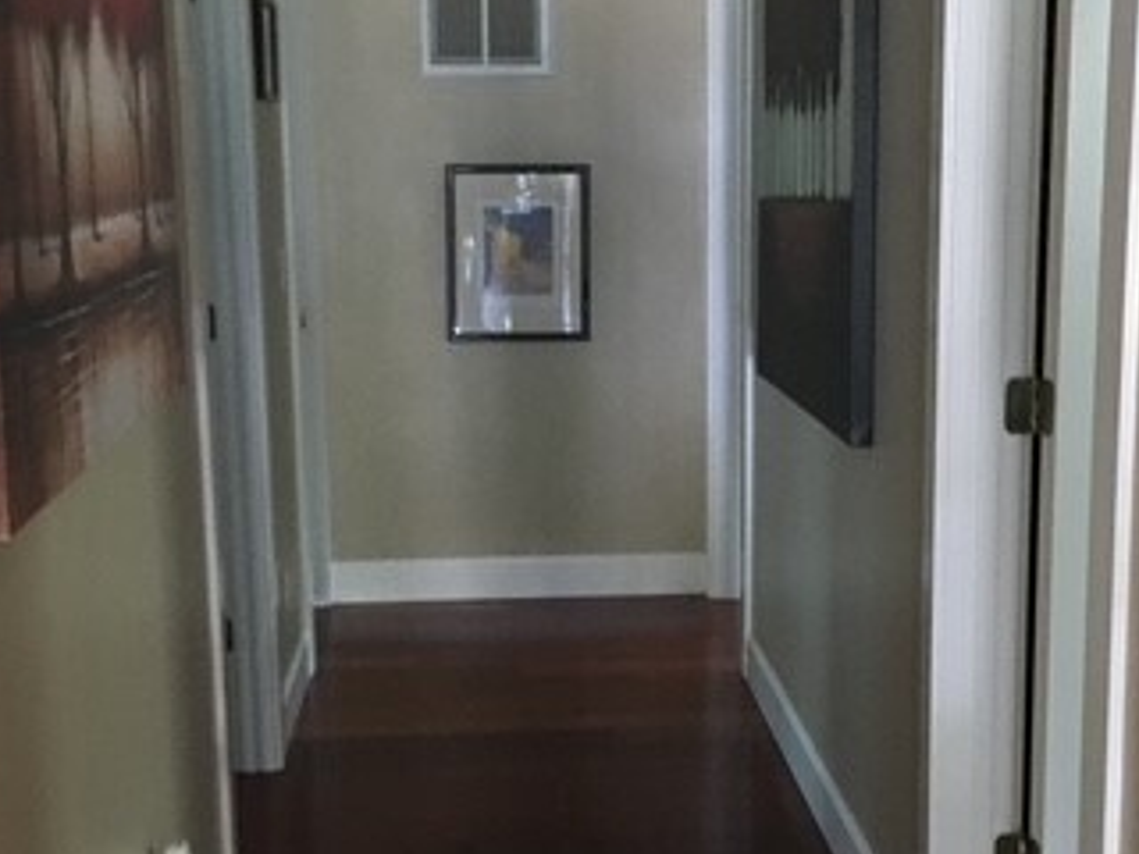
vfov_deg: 25.2
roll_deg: +1.0
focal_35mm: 58
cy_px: 527
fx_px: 1908
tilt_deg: -7.6
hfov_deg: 33.2
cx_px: 626
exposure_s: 1/17
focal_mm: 4.15
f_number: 2.2
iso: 200
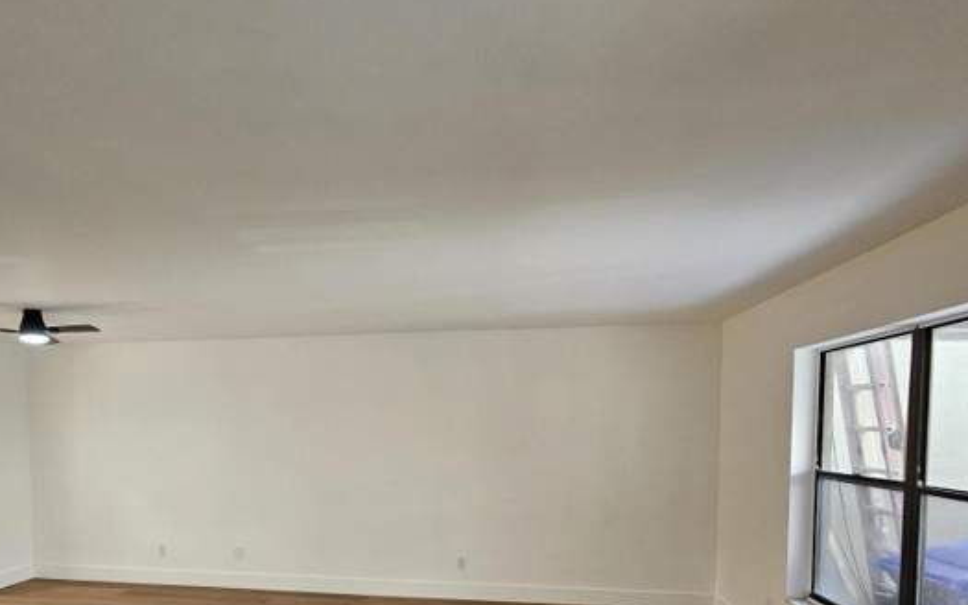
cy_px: 454
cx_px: 384
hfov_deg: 81.2
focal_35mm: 21
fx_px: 554
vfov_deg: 54.6
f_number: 2.2
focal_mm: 2.2
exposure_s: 1/60
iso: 160
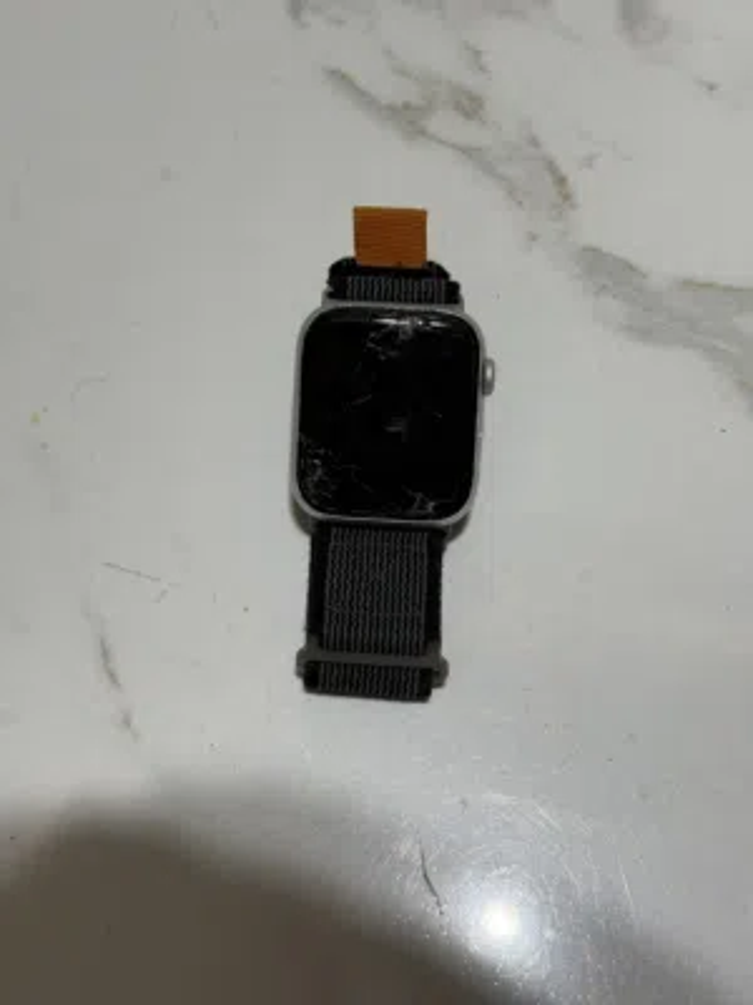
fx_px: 1392
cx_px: 376
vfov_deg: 39.7
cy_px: 502
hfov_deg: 30.3
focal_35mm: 48
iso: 64
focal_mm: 6.76
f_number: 1.78
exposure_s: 1/100
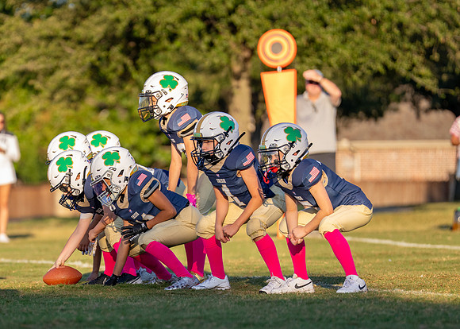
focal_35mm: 364
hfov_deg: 5.5
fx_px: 4752
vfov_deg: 4.0
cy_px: 228
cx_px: 106
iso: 400
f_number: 2.8
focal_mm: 200
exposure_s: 1/2000
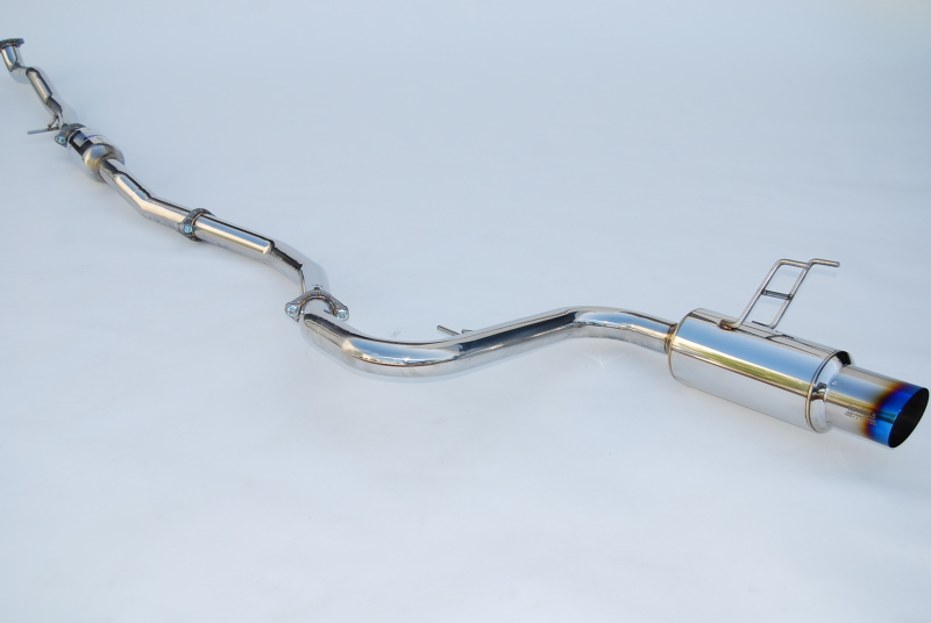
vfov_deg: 30.0
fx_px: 1165
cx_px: 466
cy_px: 312
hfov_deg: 43.5
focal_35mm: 45
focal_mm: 30
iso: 100
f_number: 5.6
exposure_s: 1/200
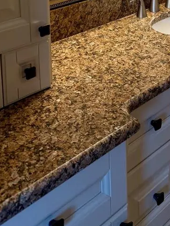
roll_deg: +0.0
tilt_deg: -7.5
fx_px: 393
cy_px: -54
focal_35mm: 60
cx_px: 166
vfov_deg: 27.7
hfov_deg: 23.5
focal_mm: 6.76
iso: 200
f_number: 1.78
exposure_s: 1/230
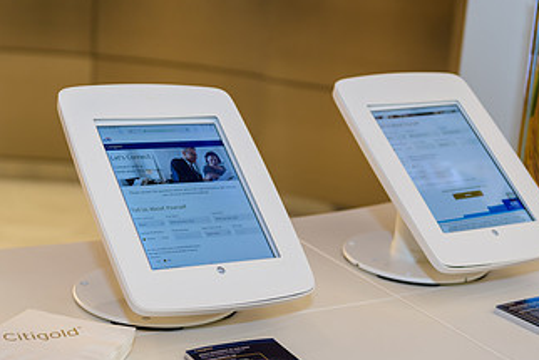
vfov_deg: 16.9
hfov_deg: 25.0
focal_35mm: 81
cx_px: 283
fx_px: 1213
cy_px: 180
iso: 400
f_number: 3.2
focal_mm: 45
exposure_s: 1/125
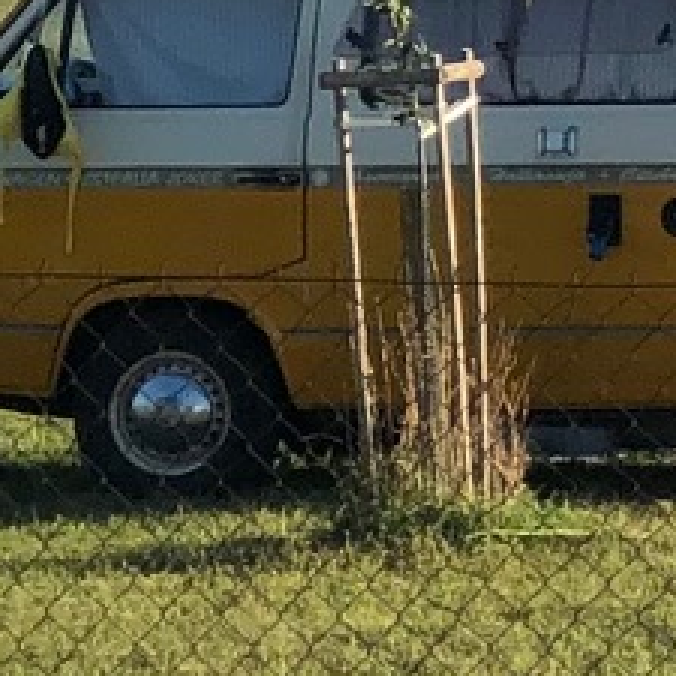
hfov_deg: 3.7
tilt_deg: -2.0
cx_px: 2611
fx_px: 9964
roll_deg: -0.7
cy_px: -382
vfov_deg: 3.9
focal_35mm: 451
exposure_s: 1/585
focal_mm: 6.6
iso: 20
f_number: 2.8
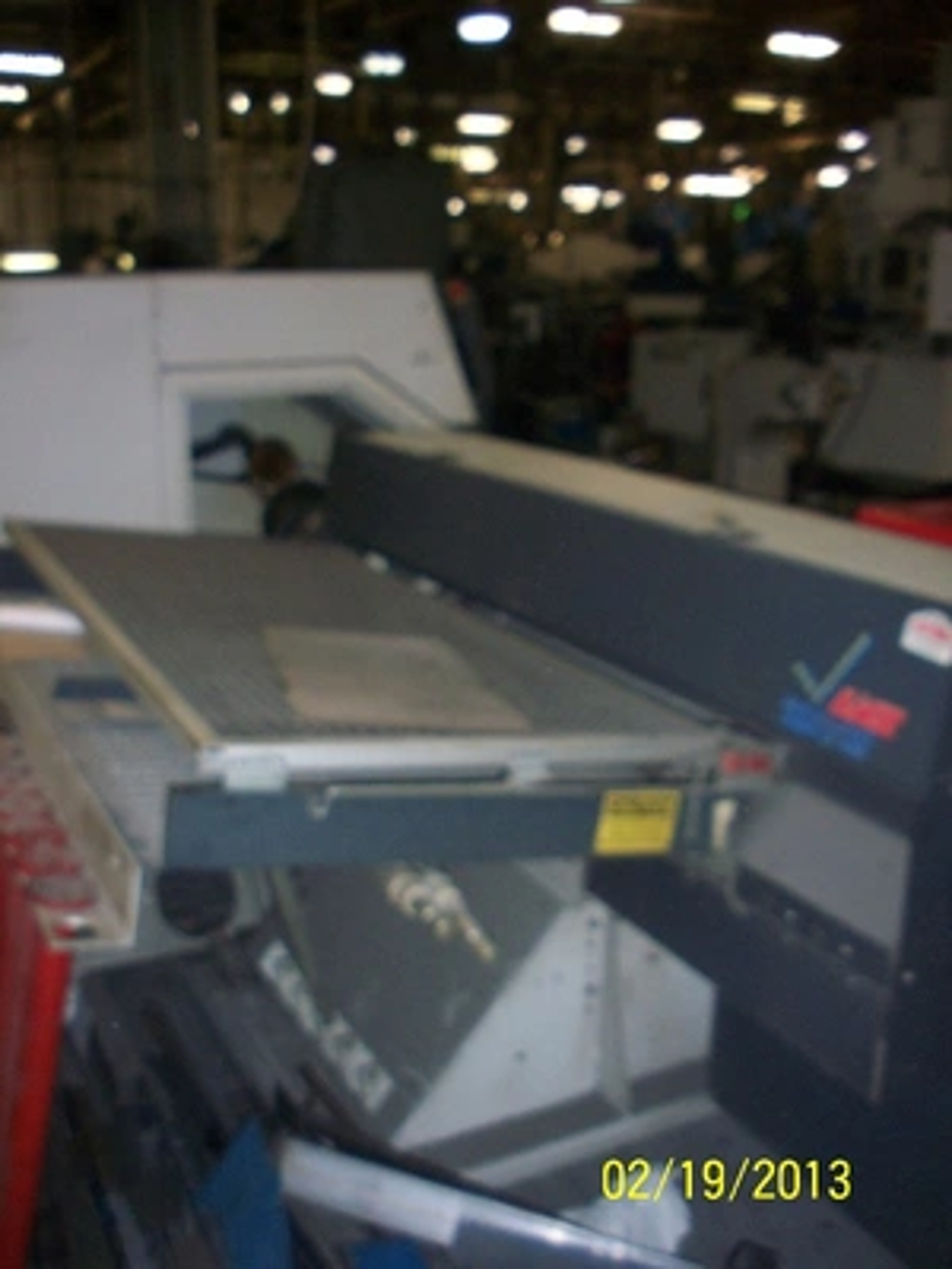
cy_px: 634
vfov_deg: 49.0
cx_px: 476
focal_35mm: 38
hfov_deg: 37.7
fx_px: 1393
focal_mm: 6.3
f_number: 3.5
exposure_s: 1/60
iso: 250
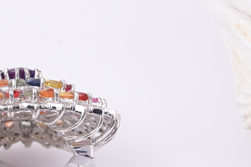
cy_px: 169
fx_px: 1867
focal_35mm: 268
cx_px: 10
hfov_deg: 7.7
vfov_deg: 5.1
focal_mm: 70
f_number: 20
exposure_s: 1/80
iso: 640
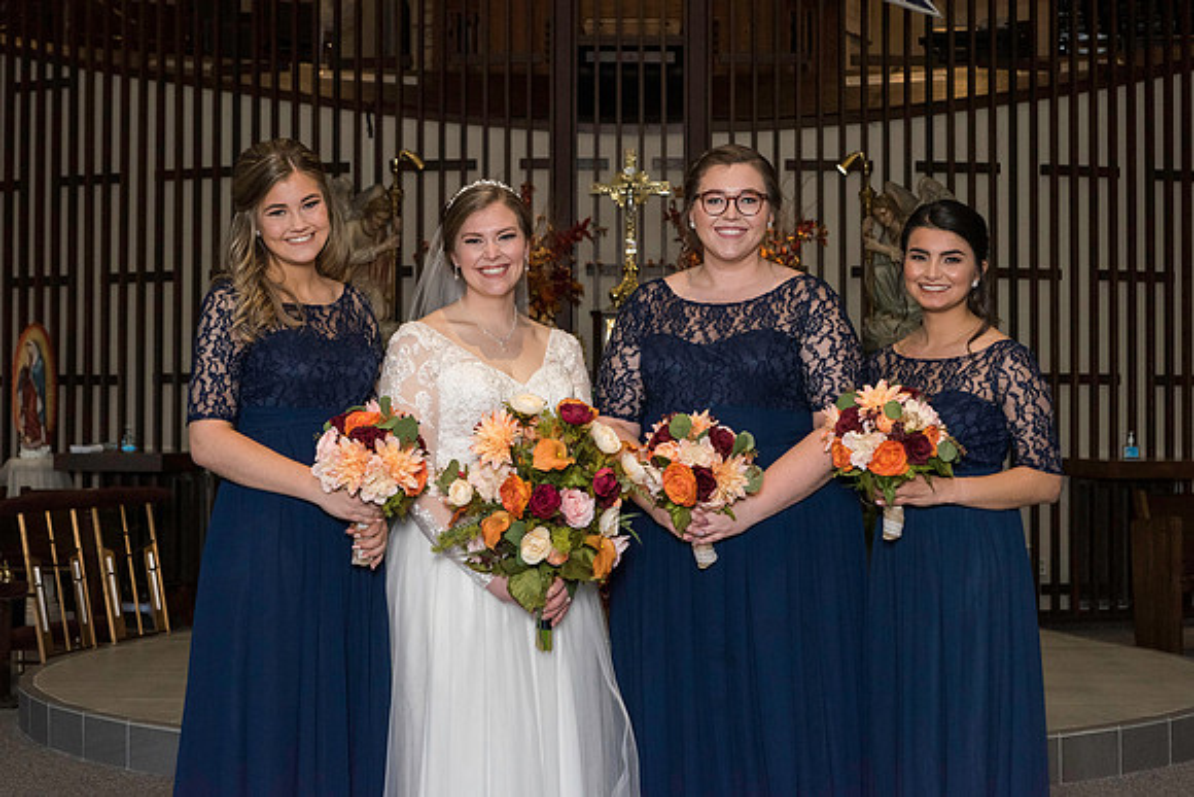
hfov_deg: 31.4
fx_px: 2123
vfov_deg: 21.2
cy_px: 339
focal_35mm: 64
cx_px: 575
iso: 1250
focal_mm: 55
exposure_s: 1/160
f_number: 6.3
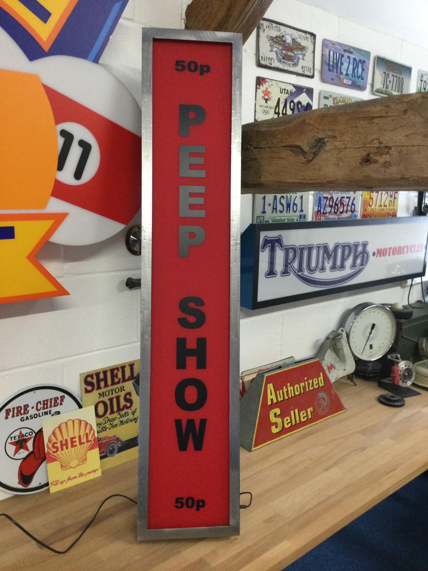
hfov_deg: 45.4
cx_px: 214
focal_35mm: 31
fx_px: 511
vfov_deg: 58.4
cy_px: 286
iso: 200
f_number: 2.4
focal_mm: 3.3
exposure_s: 1/20
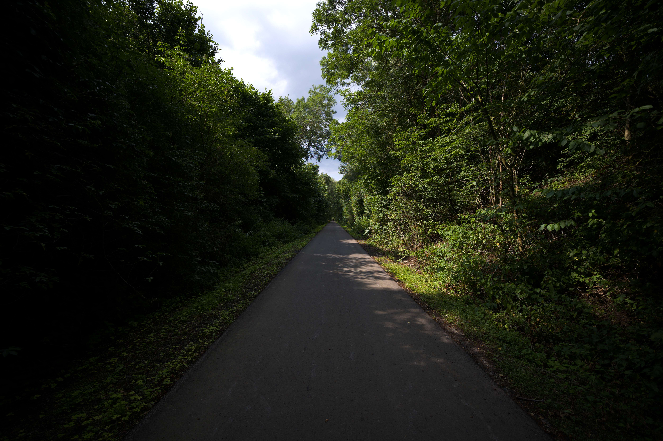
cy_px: 220
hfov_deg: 106.3
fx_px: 248
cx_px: 332
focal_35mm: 14
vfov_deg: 83.2
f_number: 2.8
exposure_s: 1/800
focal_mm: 9
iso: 100
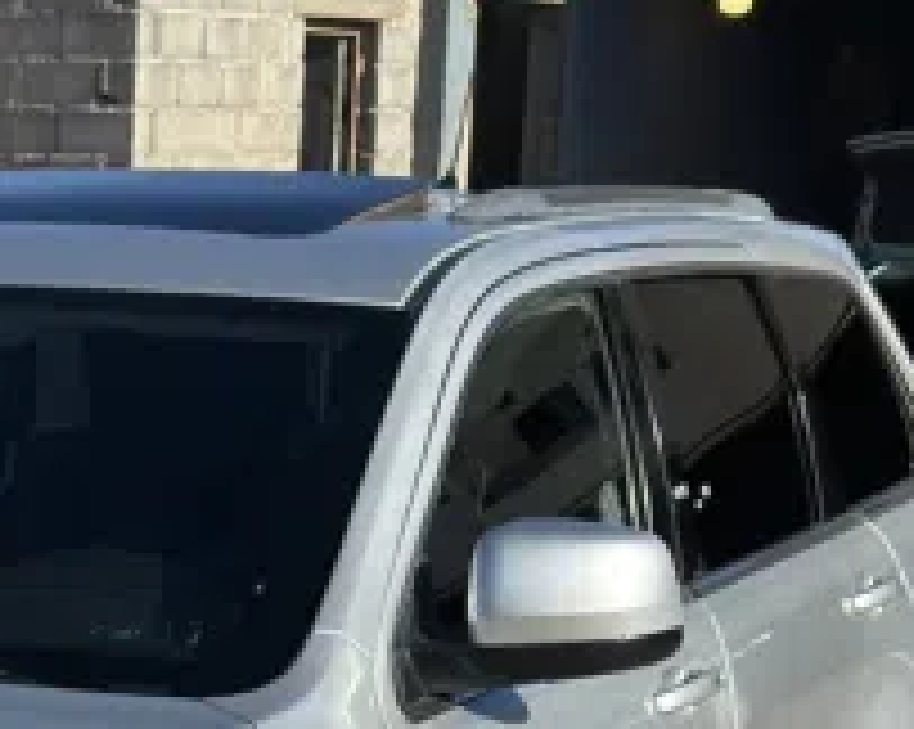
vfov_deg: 10.1
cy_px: 1053
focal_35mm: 148
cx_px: -270
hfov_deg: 12.6
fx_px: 4000
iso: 100
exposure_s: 1/7092
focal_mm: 6.86
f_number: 1.78
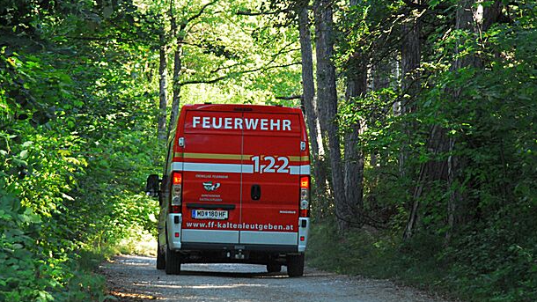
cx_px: 268
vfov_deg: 9.5
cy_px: 157
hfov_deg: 16.9
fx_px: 1808
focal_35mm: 127
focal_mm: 80
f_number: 4.8
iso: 800
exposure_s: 1/160
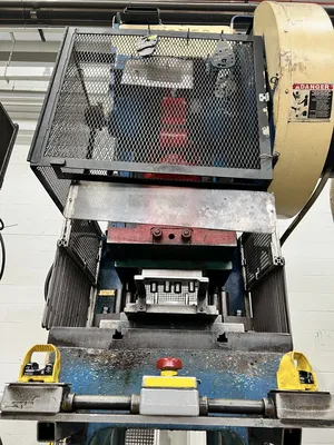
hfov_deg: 53.1
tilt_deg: +26.1
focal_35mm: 26
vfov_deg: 67.3
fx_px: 334
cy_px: 222
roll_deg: -1.7
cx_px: 167
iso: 80
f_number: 1.5
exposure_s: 1/60
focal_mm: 5.7
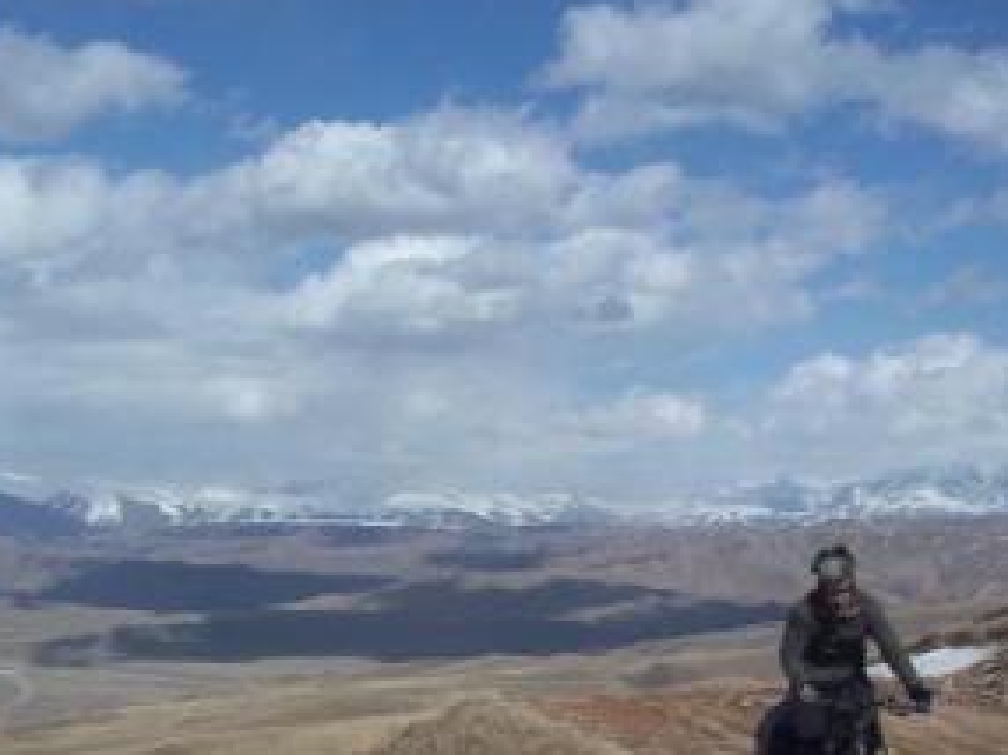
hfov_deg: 30.7
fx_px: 1833
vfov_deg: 22.9
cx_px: 613
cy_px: 605
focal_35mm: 63
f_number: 8
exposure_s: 1/400
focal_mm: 6.5
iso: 80
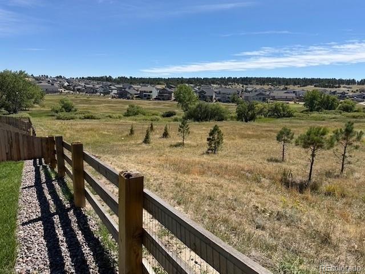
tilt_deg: -10.7
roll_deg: -0.8
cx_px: 182
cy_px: 137
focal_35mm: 24
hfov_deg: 71.6
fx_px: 253
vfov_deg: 56.8
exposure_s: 1/4975
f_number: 1.78
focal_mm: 6.76
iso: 80
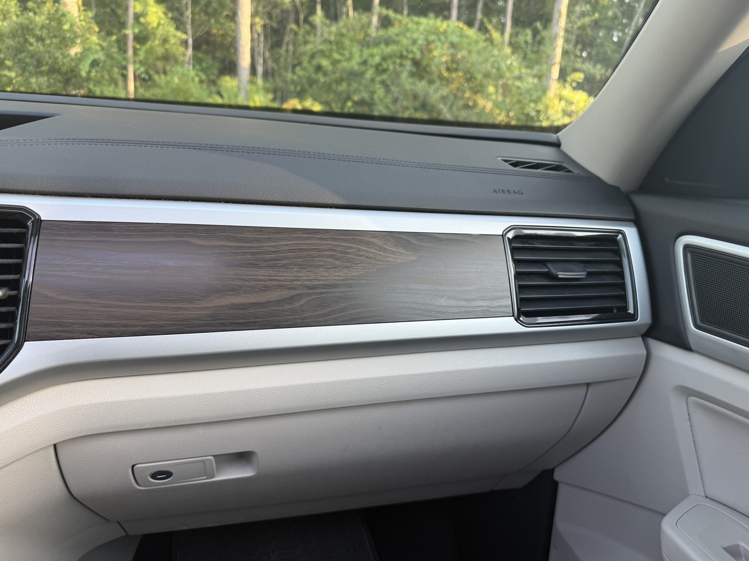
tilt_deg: -15.3
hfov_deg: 71.6
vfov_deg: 56.8
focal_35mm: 24
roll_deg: -3.1
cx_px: 374
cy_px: 280
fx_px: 519
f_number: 1.78
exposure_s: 1/121
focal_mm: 6.76
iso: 100
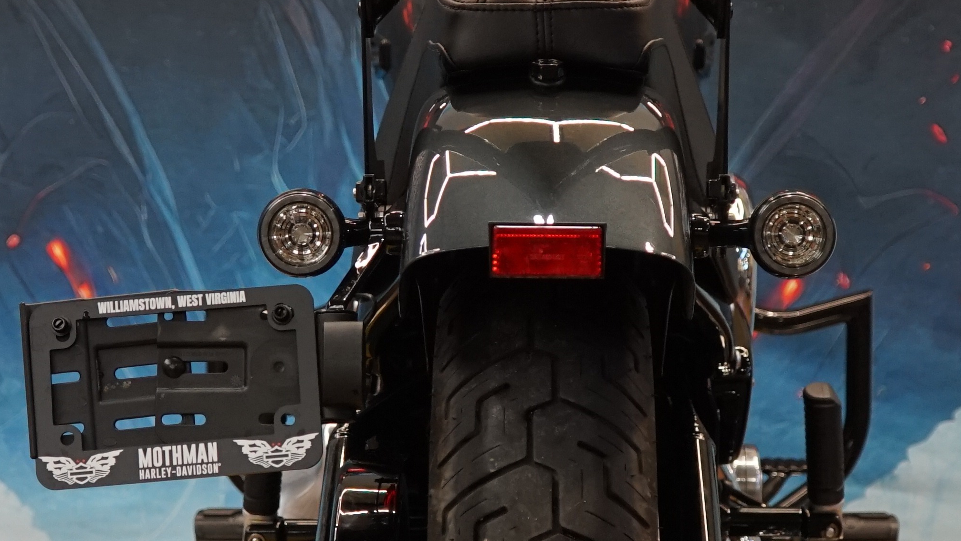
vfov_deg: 11.8
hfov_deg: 20.7
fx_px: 2625
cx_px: 518
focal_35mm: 103
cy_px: 322
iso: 1000
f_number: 4
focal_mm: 33
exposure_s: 1/160
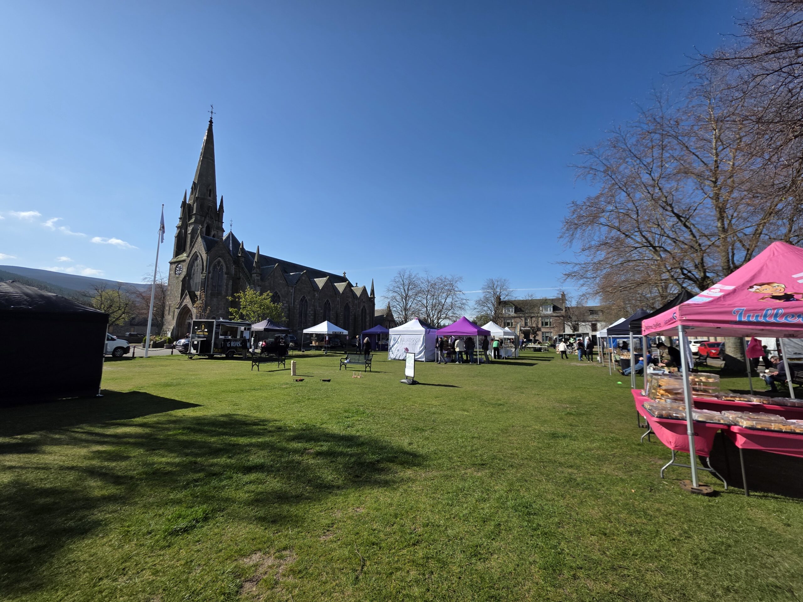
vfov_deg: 89.9
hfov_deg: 106.2
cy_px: 301
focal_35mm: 13
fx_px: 302
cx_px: 402
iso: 40
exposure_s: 1/2410
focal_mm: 2.2
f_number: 1.9
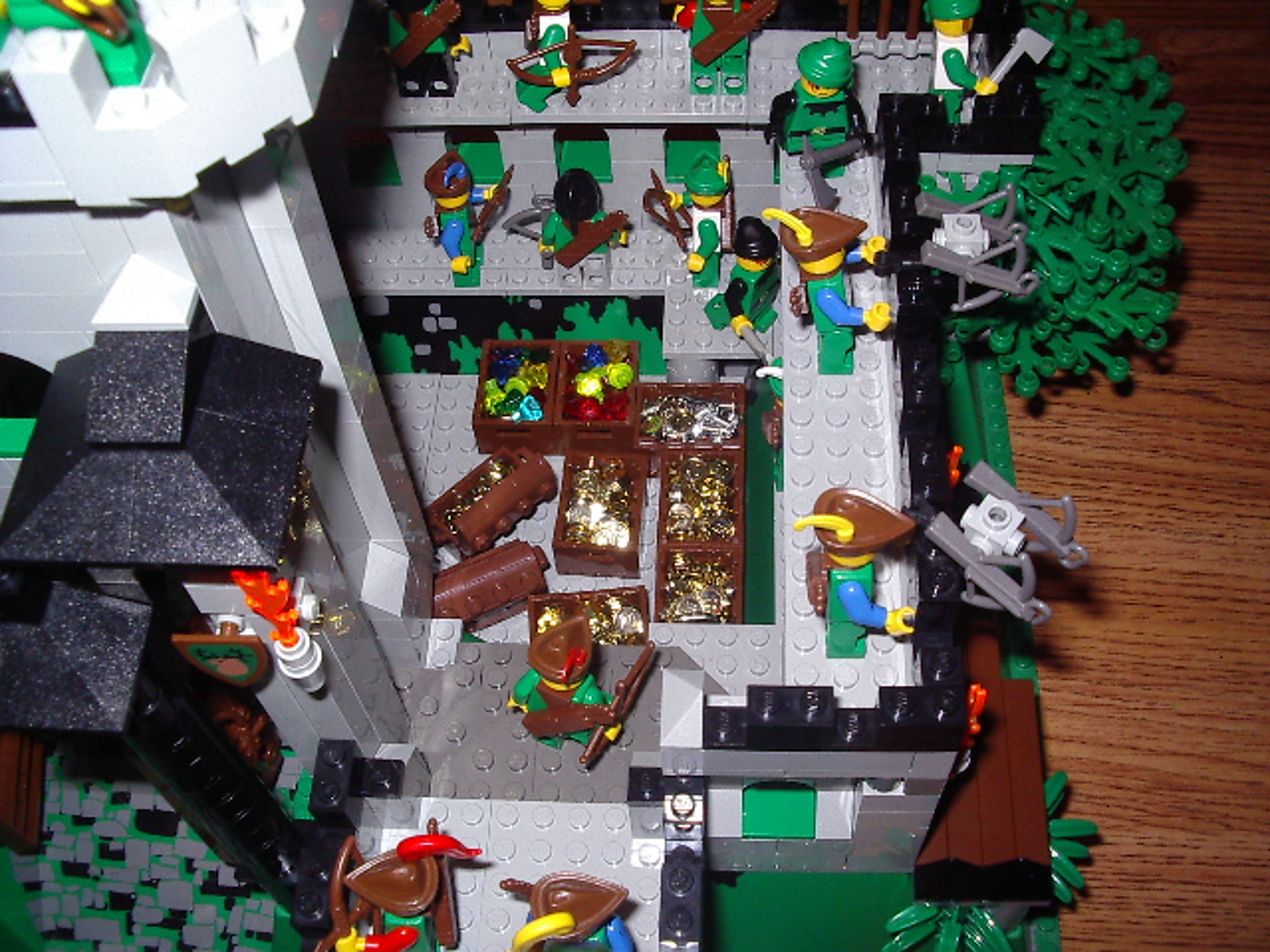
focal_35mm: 38
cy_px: 476
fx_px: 1394
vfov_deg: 37.7
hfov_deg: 49.0
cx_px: 635
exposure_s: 1/60
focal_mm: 5.8
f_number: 4.8
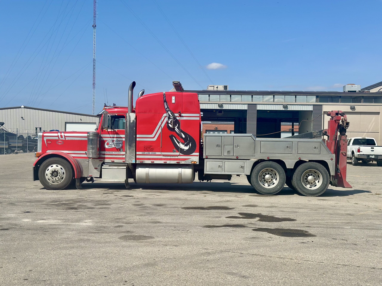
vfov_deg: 30.3
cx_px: 191
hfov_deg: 39.7
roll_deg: -1.4
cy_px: 143
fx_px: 530
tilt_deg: +0.3
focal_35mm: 48
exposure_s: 1/6623
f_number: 1.78
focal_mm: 6.86
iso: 100
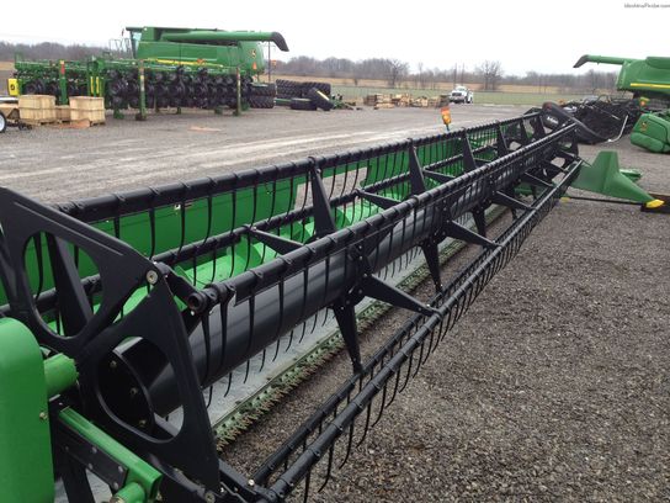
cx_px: 335
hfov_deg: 52.6
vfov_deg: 40.7
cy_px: 252
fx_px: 677
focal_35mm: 35
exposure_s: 1/182
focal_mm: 4.28
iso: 64
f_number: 2.4
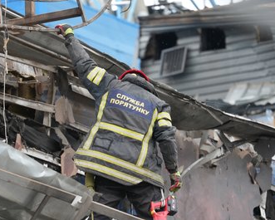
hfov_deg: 6.2
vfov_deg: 5.0
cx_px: 147
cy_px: 110
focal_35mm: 312
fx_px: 2540
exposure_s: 1/320
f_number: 5.6
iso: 4000
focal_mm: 275
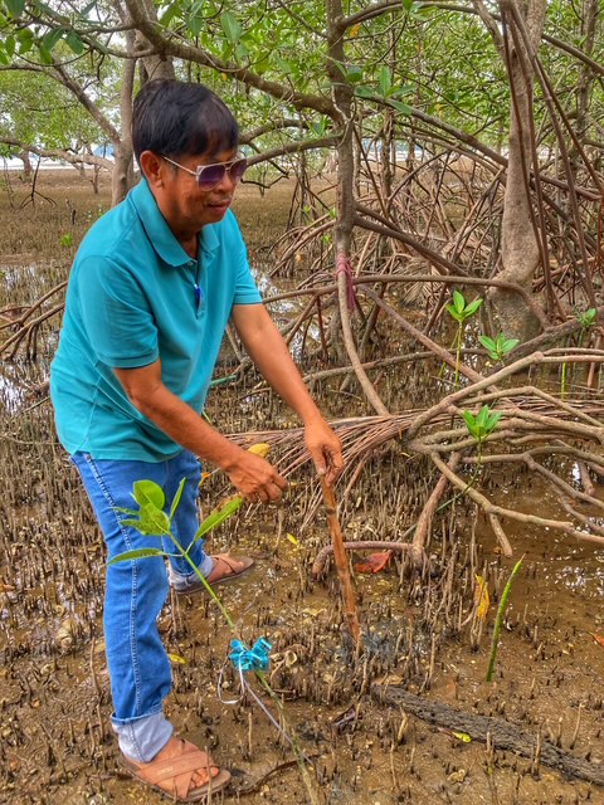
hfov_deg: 49.7
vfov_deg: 63.4
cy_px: 402
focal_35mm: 28
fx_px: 651
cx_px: 302
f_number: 1.8
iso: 25
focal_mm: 3.99
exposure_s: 1/121
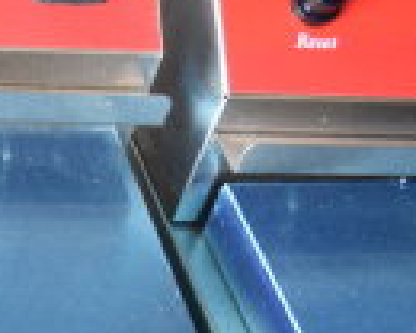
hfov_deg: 12.1
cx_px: -531
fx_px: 1625
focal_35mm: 132
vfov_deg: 11.6
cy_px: 347
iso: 360
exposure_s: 1/30
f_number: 3.5
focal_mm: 20
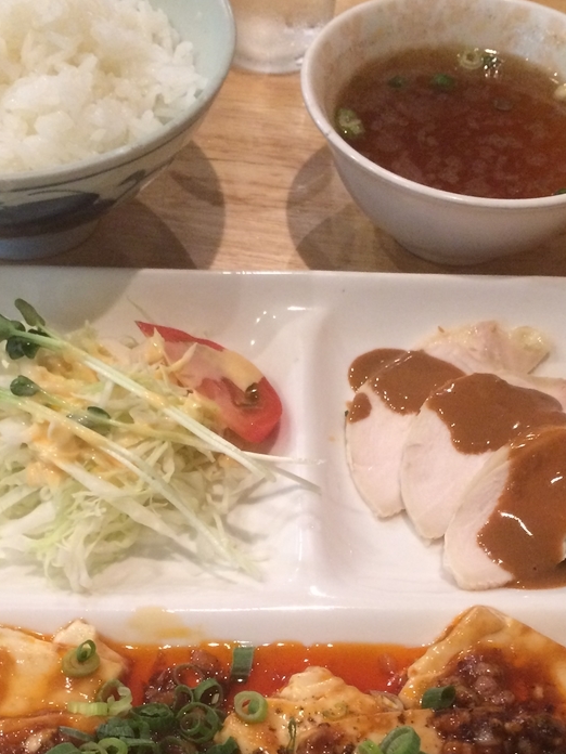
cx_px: 296
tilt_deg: -56.7
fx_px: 1090
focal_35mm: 50
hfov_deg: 29.1
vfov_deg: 37.3
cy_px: 563
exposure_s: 1/30
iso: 250
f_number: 2.2
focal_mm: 4.15
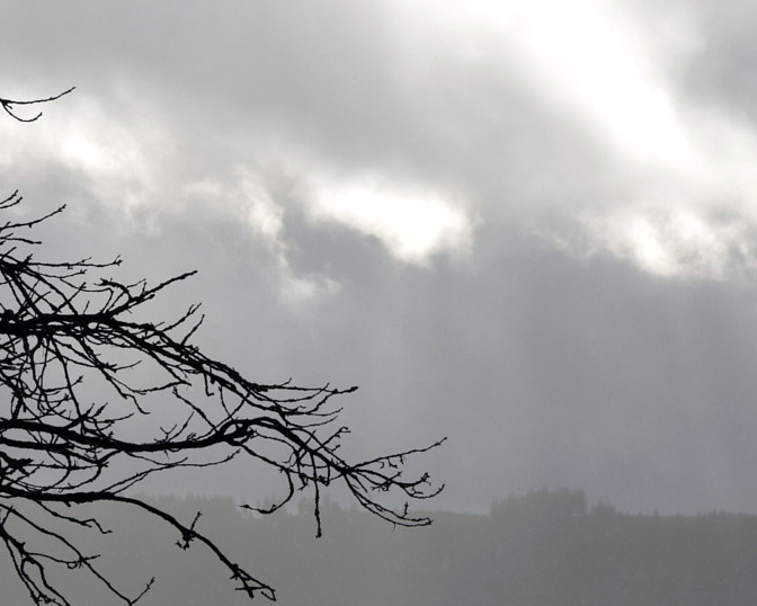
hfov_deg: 7.2
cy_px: 554
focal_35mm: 266
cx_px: 1131
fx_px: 5961
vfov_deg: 5.8
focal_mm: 62
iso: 250
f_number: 11
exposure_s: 1/500
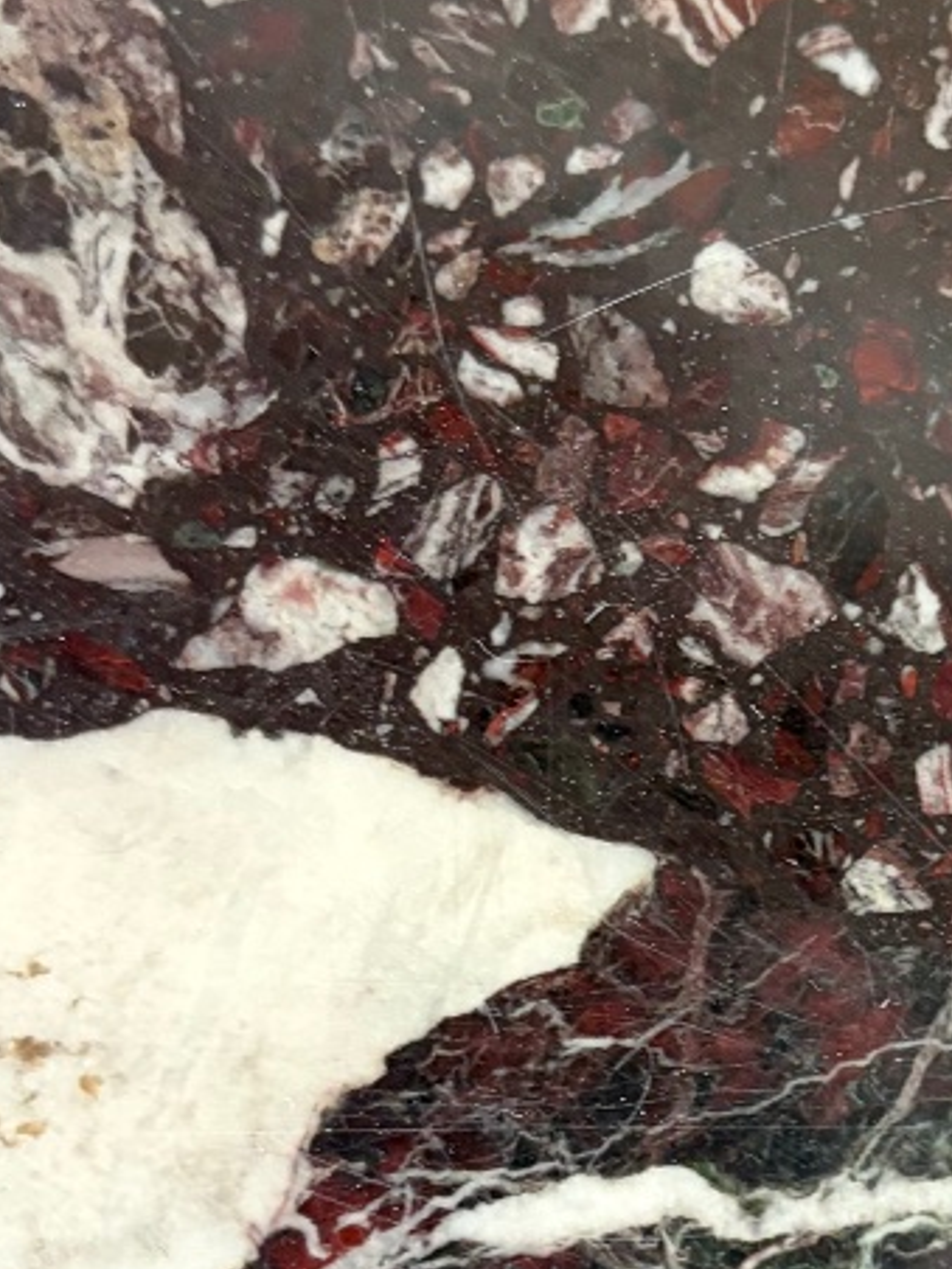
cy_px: 946
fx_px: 2530
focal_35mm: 69
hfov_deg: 20.9
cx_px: 826
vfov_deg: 27.8
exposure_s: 1/50
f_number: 1.6
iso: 320
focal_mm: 5.96
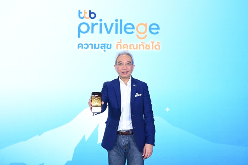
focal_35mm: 42
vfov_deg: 31.9
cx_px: 124
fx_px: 289
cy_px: 82
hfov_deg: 46.4
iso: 1000
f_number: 5
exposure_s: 1/100
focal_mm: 42
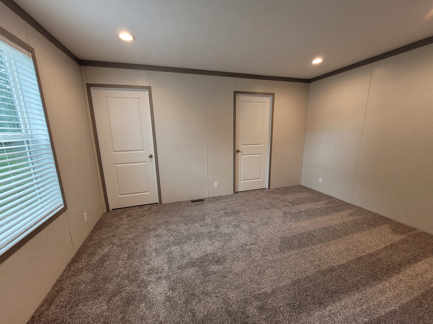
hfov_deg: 106.2
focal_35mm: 13
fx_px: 163
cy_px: 162
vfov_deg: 89.9
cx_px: 216
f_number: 2.2
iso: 80
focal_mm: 1.74
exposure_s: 1/60
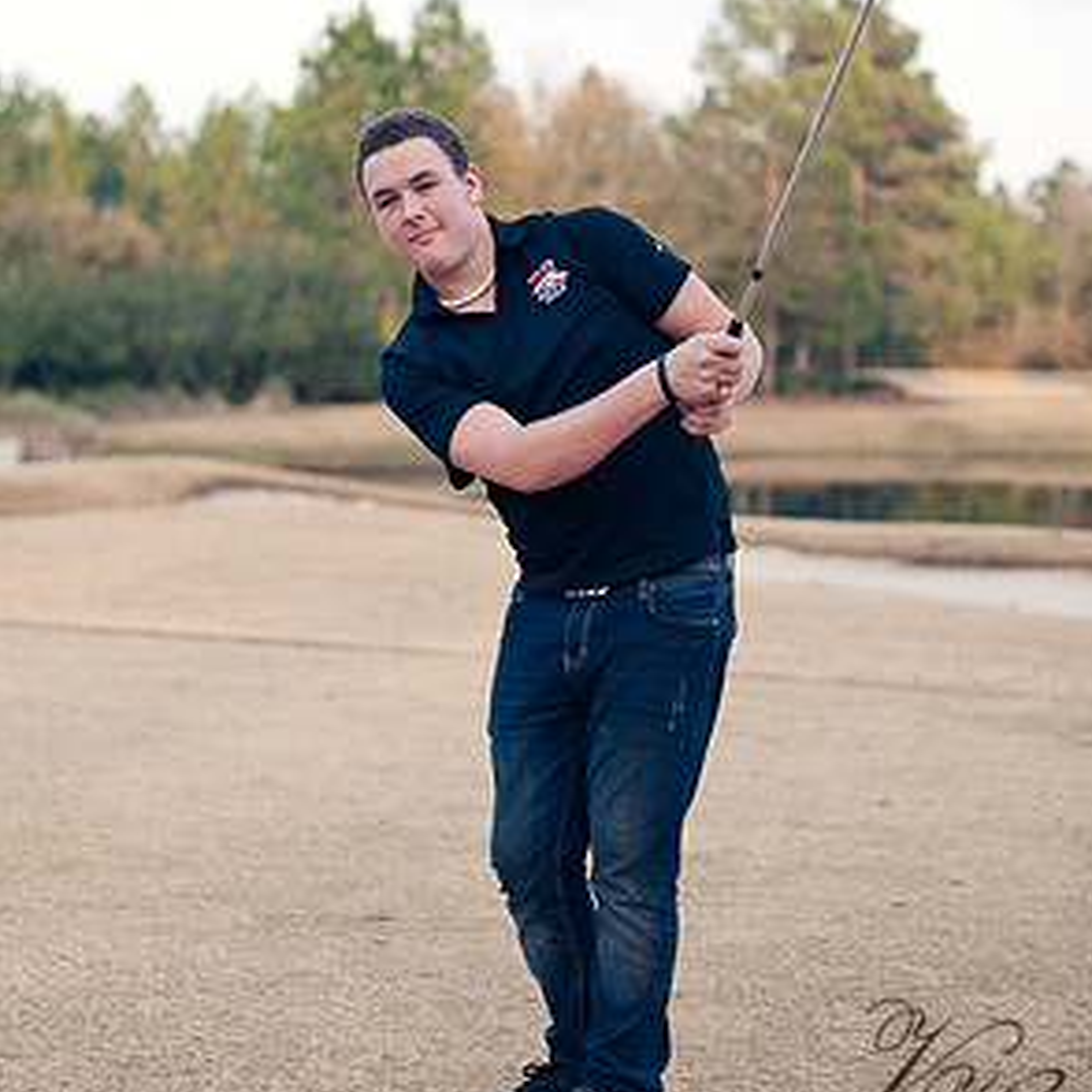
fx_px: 2320
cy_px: 409
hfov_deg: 26.5
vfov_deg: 26.4
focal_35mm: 65
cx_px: 548
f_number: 2.2
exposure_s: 1/500
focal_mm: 50
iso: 200
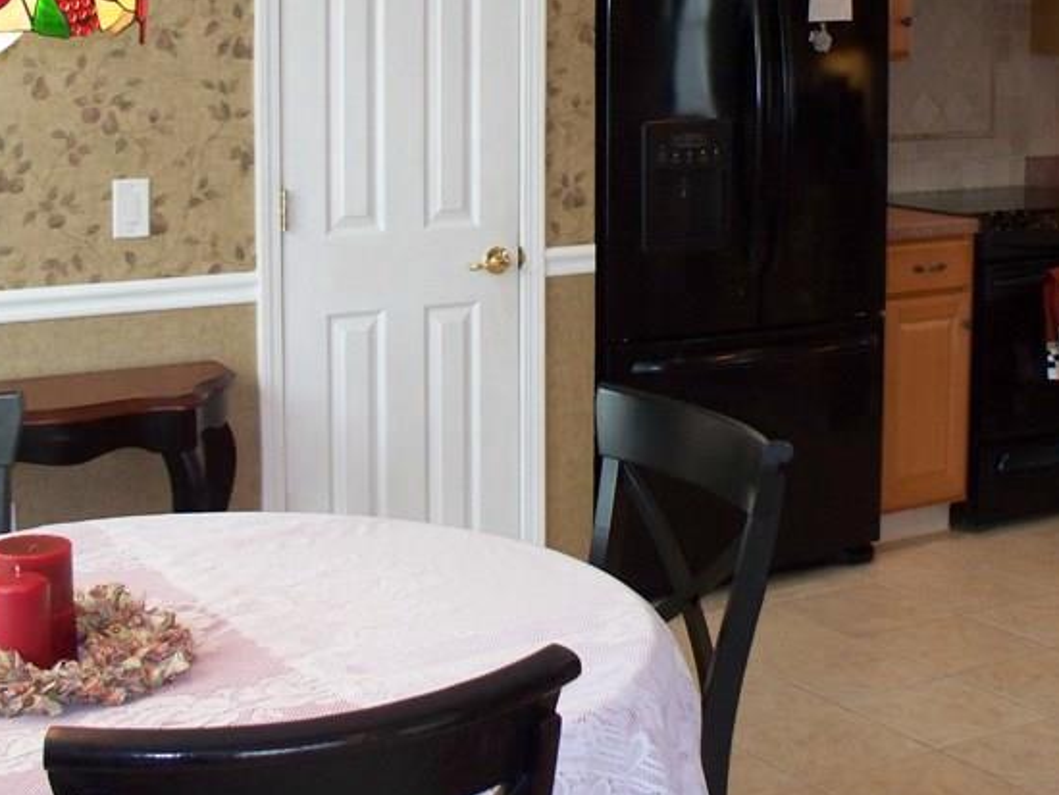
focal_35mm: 67
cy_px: 139
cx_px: 655
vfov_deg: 21.6
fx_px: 2051
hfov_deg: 28.9
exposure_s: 1/60
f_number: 2.8
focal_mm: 7.54
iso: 200
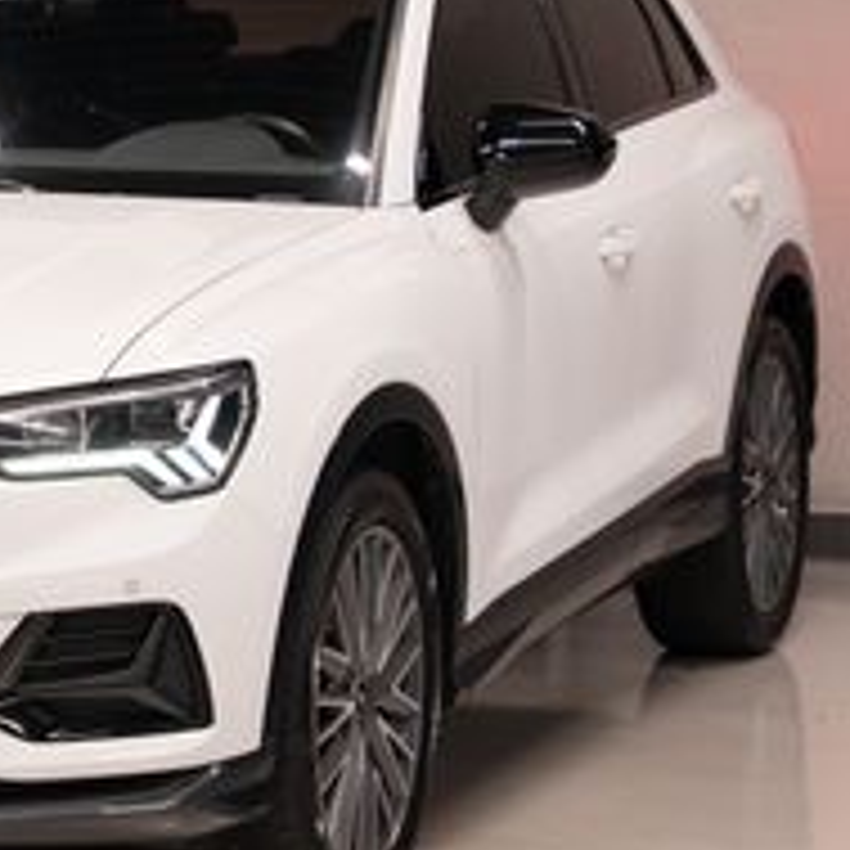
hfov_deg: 10.4
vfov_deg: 10.5
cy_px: 405
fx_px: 4639
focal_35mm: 167
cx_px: 0
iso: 3200
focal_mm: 70
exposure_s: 1/100
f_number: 4
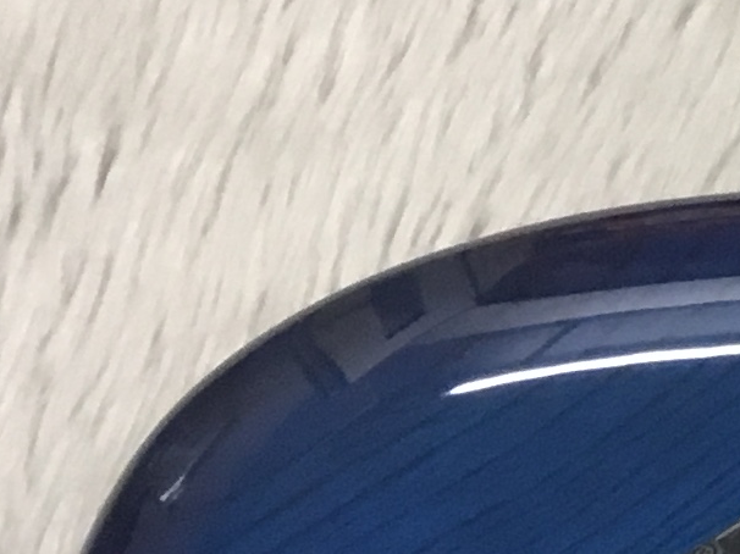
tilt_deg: -62.2
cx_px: 1808
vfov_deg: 8.9
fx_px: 3569
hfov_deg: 10.2
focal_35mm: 167
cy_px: 349
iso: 100
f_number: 2.4
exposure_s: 1/33
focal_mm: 3.3
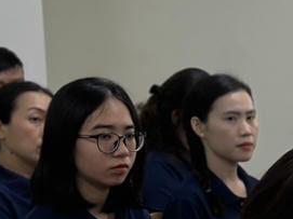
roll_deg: +0.9
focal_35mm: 177
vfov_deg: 8.3
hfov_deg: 10.6
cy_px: 211
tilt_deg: -7.4
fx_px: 1498
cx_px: 506
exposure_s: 1/181
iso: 80
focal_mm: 6.86
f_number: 1.78
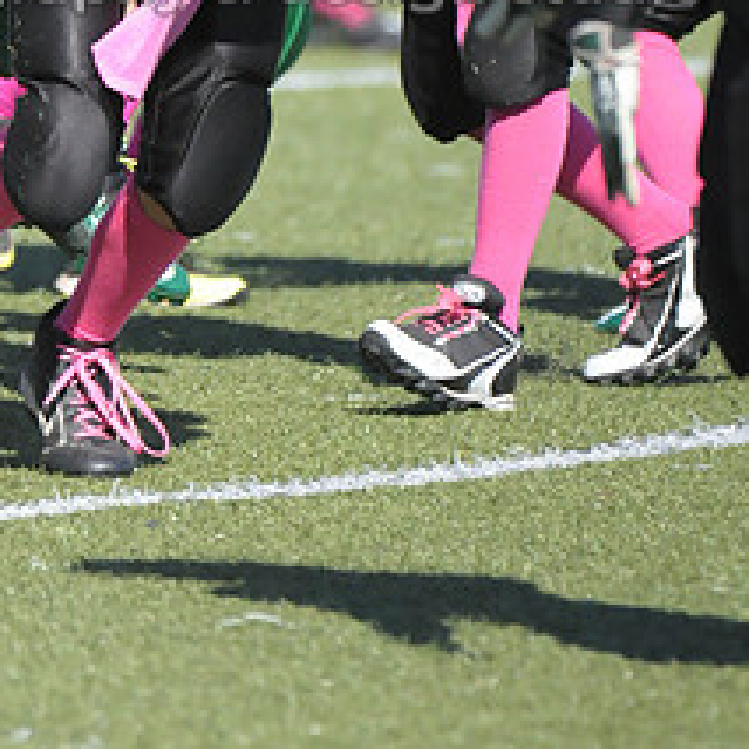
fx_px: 24627
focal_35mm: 1006
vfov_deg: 1.7
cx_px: 223
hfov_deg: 1.7
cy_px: -186
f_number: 4
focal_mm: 290
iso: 1600
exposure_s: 1/8000
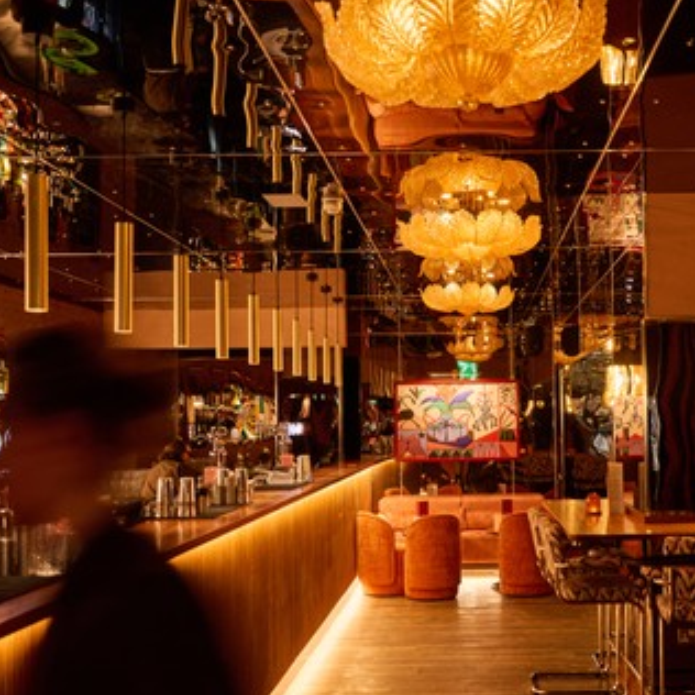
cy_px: 371
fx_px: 999
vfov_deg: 38.3
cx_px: 479
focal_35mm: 44
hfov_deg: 37.8
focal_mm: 32
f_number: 3.5
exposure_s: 1/15
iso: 320
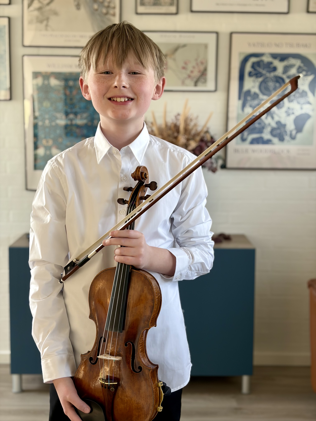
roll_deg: -0.6
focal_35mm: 52
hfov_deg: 28.0
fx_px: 633
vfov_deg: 36.8
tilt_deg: -7.9
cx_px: 158
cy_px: 210
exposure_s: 1/60
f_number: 1.6
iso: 64
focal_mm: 5.96
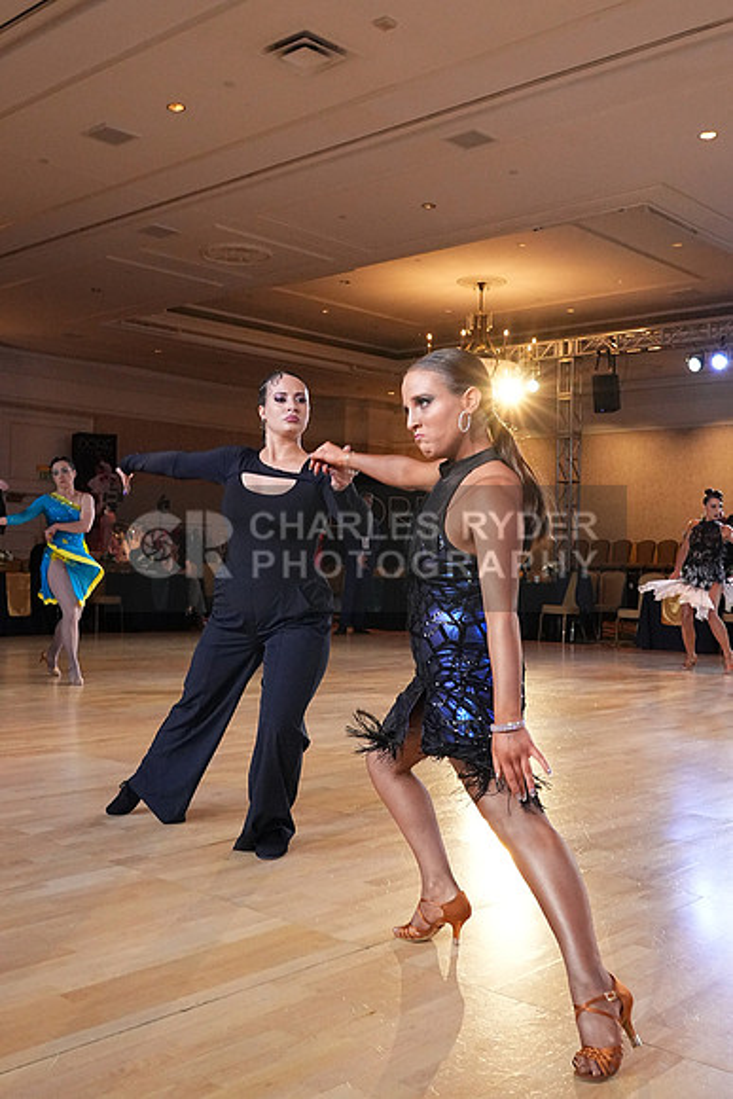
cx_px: 366
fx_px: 1099
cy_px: 550
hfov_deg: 36.9
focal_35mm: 36
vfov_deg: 53.1
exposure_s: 1/200
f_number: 7.1
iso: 5000
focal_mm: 24
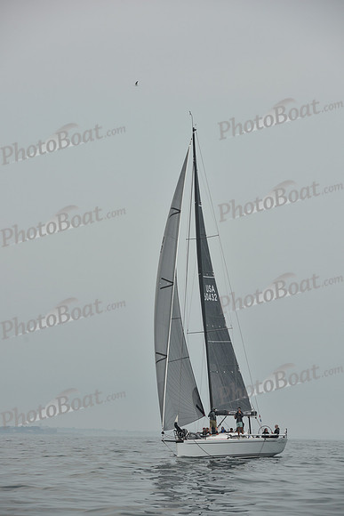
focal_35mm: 135
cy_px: 258
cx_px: 172
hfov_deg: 10.2
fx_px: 1934
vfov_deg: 15.2
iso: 250
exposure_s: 1/640
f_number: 7.1
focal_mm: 135
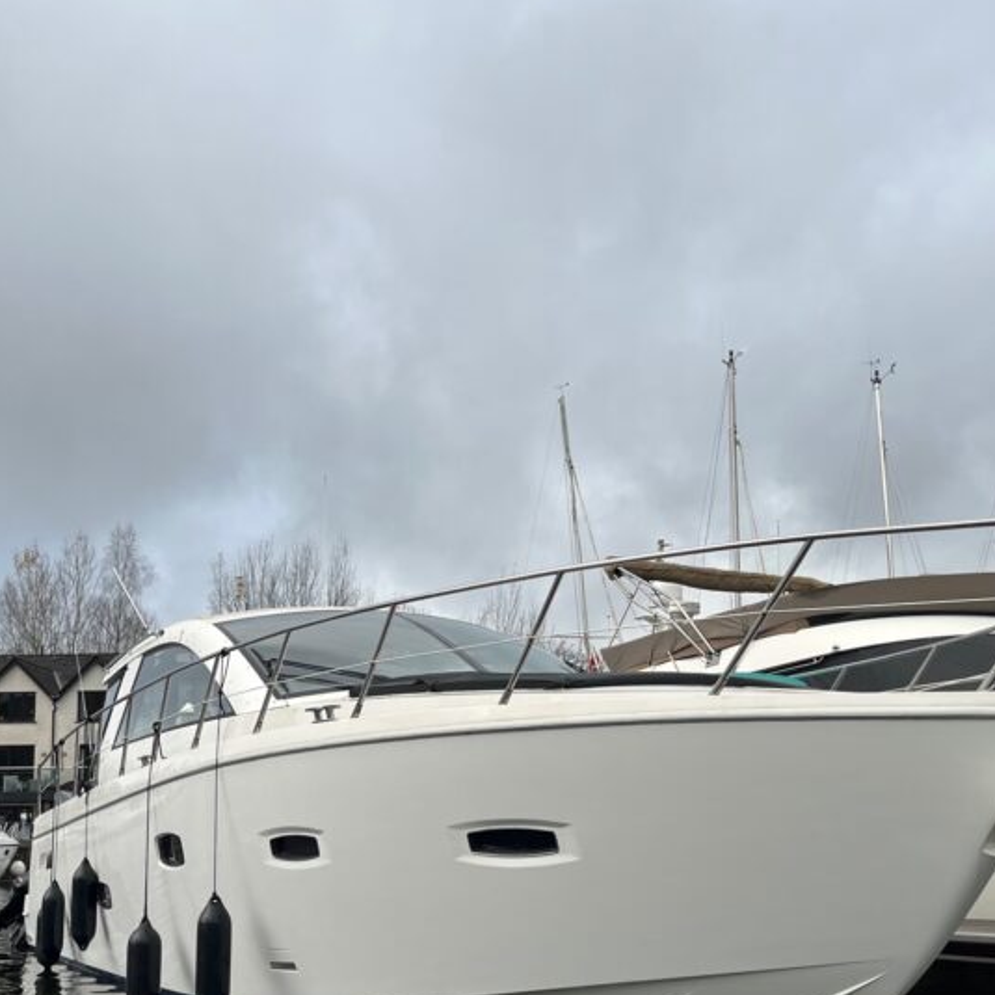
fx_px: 1431
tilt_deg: +5.2
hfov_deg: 38.3
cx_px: 498
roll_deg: -0.7
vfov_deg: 37.8
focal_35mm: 44
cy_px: 694
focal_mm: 5.1
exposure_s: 1/2410
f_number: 1.6
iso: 50
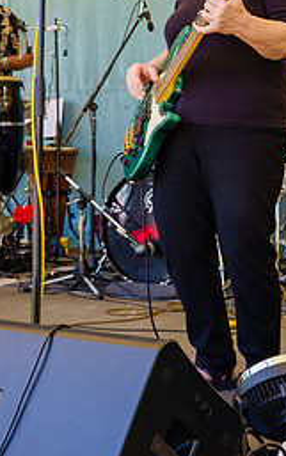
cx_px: 249
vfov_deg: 25.0
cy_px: 133
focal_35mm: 82
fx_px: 1021
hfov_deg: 15.8
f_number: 4
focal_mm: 17.19
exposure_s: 1/80
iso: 125
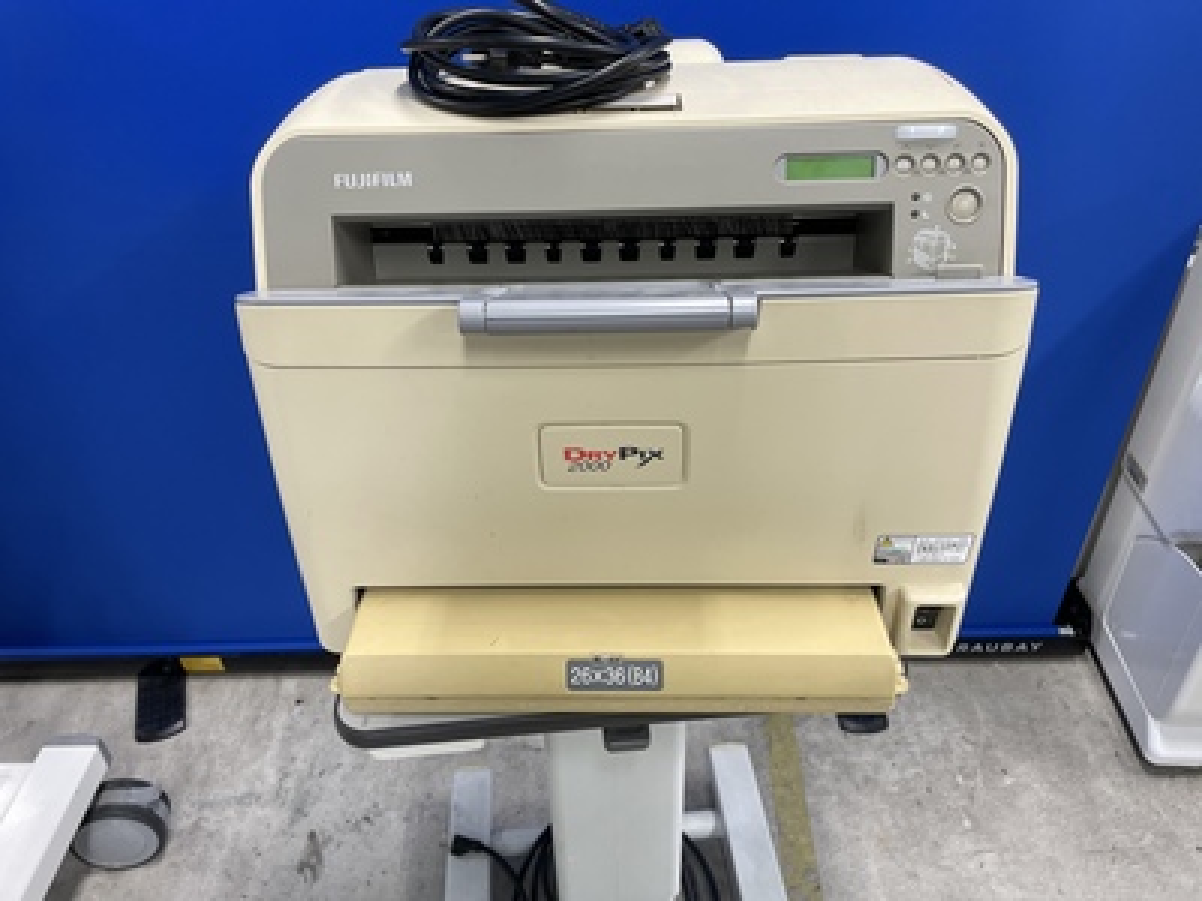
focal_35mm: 26
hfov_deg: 67.3
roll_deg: +2.5
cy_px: 450
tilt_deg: -35.4
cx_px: 601
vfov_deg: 53.1
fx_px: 903
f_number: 1.6
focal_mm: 4.2
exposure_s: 1/60
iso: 80
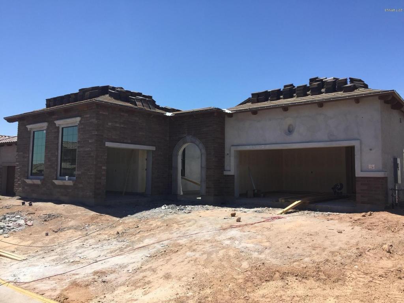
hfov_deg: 61.7
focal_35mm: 29
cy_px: 152
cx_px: 202
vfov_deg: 48.2
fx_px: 338
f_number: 2.2
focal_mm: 4.15
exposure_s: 1/1883
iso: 32
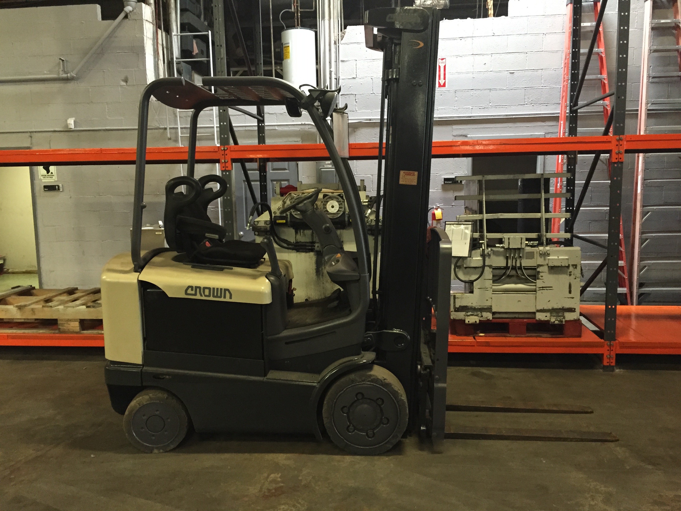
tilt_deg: -7.2
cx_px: 340
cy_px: 256
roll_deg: +0.7
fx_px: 571
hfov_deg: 61.7
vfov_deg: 48.2
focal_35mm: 29
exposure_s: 1/30
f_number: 2.2
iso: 250
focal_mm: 4.15
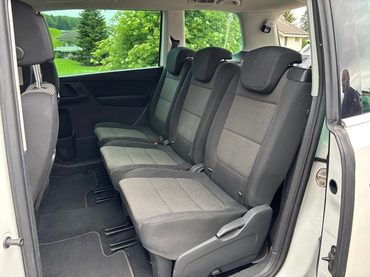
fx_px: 278
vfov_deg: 53.1
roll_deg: +5.1
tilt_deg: -12.8
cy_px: 138
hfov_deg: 67.3
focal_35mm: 26
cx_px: 185
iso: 125
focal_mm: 5.96
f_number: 1.6
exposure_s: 1/121
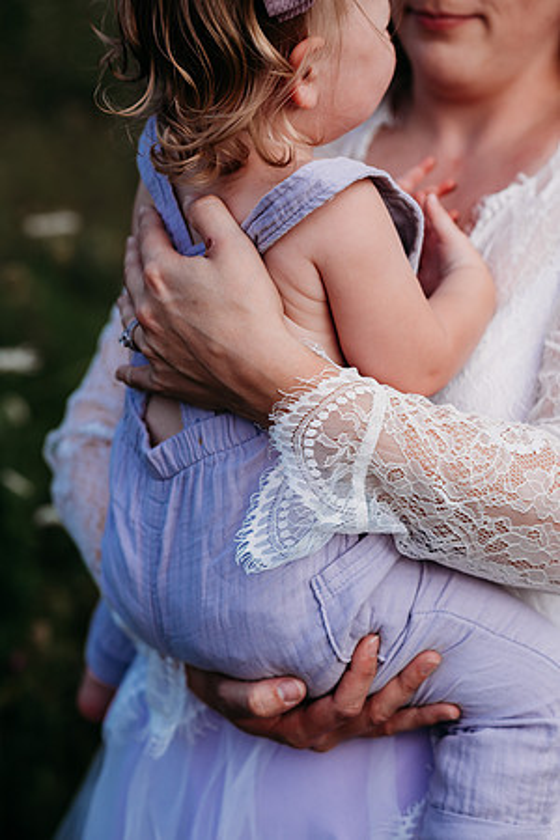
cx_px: 280
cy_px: 420
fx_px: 1983
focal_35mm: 85
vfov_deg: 23.9
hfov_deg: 16.1
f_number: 3.5
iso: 250
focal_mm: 85
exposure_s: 1/1250
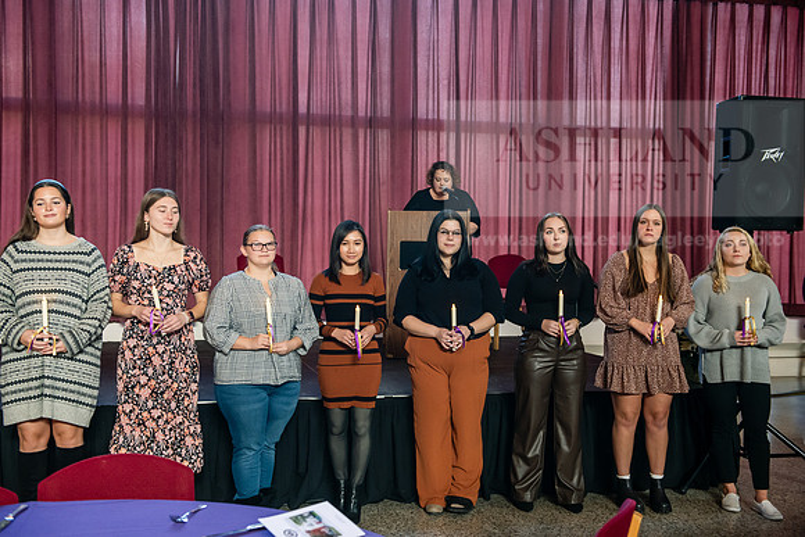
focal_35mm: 44
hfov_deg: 44.5
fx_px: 984
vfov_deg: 30.5
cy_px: 268
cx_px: 402
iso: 1600
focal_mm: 44
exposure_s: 1/200
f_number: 4
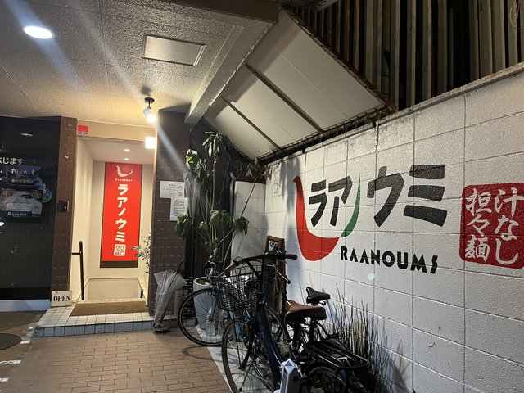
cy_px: 196
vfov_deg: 53.1
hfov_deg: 67.3
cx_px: 262
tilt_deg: +3.9
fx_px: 394
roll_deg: -0.8
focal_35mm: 26
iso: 500
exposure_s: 1/40
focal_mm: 5.1
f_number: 1.6
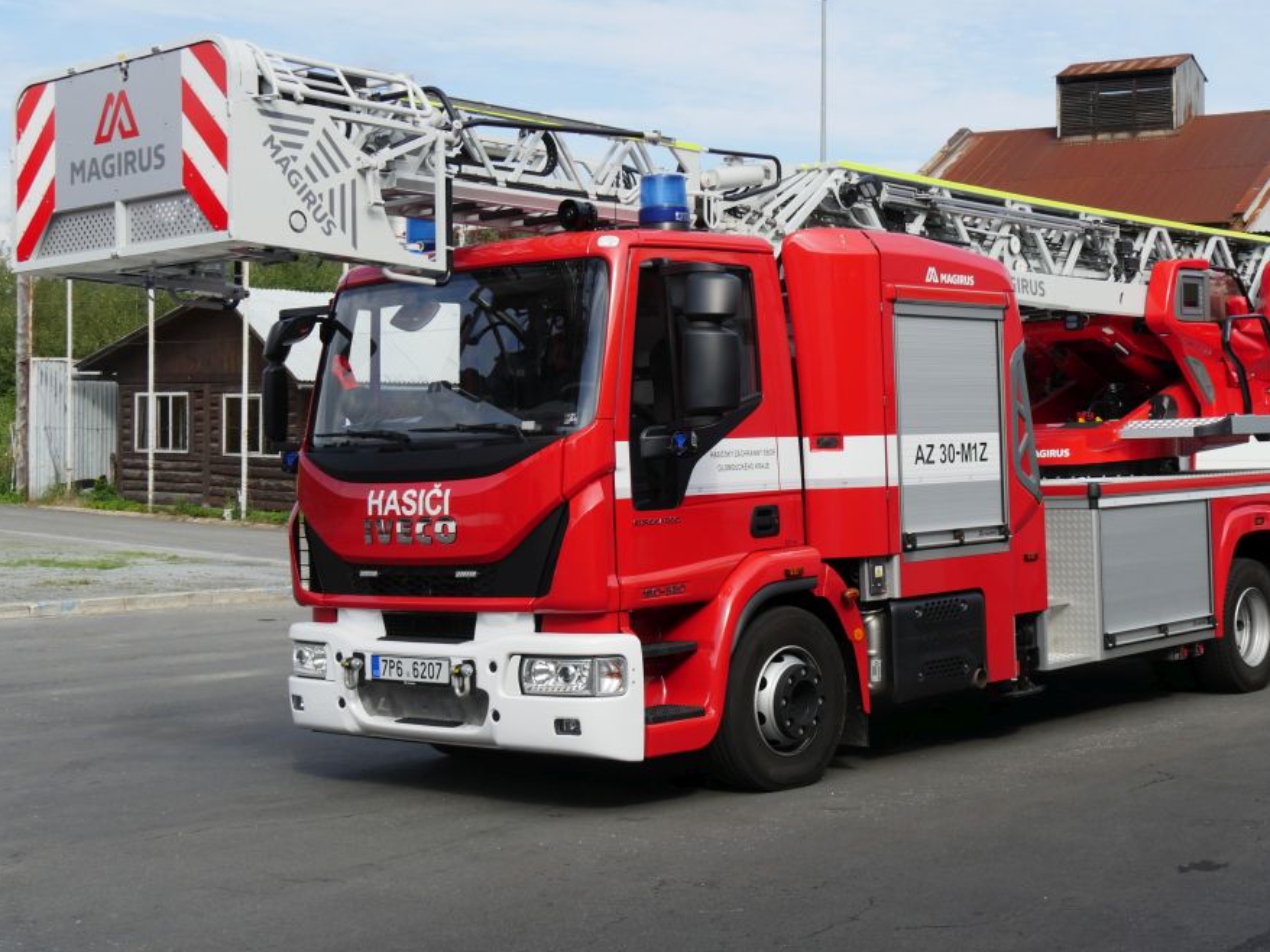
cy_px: 470
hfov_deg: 34.3
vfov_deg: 26.1
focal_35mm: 56
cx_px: 686
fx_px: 2054
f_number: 7.1
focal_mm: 24
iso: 200
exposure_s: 1/320
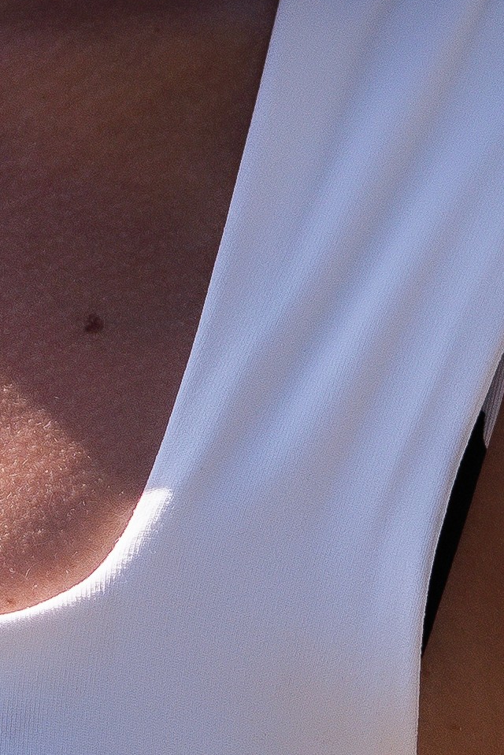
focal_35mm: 469
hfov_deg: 2.9
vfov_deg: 4.4
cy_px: -471
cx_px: -441
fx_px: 9841
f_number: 3.5
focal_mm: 50
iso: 100
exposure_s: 1/1000
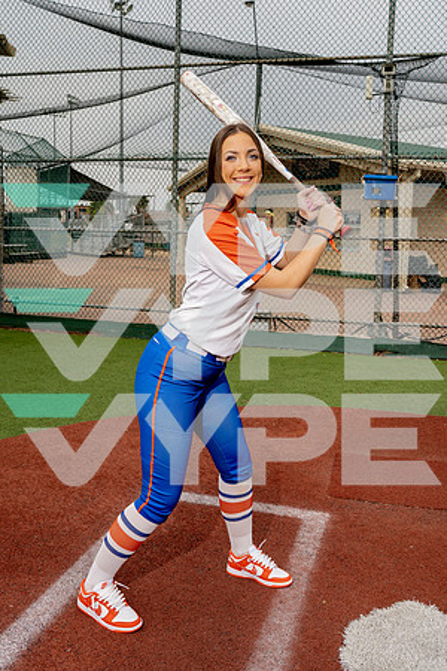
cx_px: 224
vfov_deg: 54.4
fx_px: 652
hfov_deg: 37.9
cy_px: 336
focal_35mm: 35
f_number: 8
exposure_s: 1/250
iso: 125
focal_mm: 35
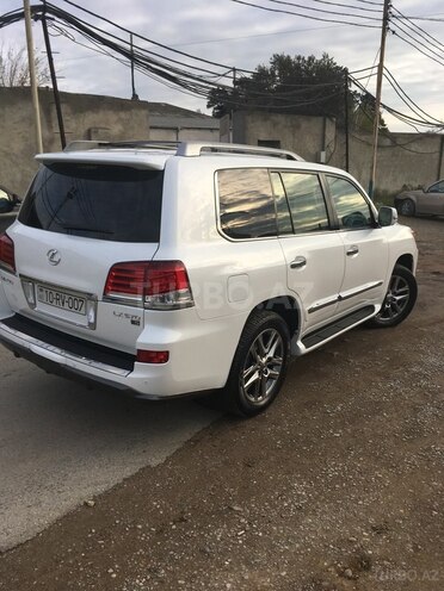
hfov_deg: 48.2
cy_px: 296
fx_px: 496
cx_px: 222
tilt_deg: -14.3
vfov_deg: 61.7
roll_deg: -1.2
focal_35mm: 29
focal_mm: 4.15
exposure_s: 1/651
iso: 25
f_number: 2.2
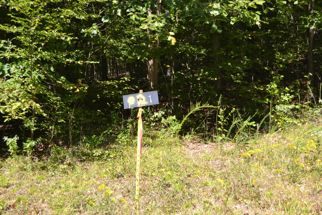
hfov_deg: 41.1
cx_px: 161
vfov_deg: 28.1
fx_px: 429
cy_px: 108
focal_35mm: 48
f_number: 4.5
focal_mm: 32
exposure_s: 1/200
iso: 100
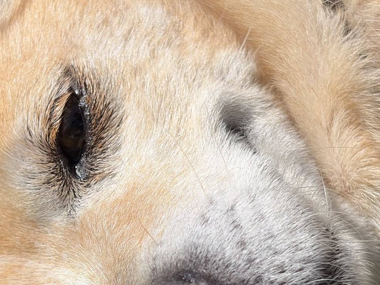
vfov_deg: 13.8
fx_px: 1164
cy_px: 259
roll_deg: +18.1
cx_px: 107
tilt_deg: -36.5
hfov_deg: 18.5
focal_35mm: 106
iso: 40
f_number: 1.6
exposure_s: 1/5348
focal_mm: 5.96
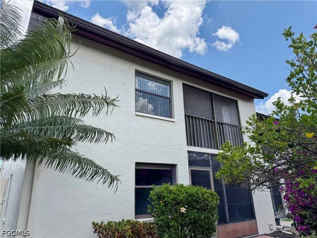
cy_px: 119
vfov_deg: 56.8
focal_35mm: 24
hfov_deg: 71.6
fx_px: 220
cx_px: 158
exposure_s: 1/2907
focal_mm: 6.76
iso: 100
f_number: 1.78
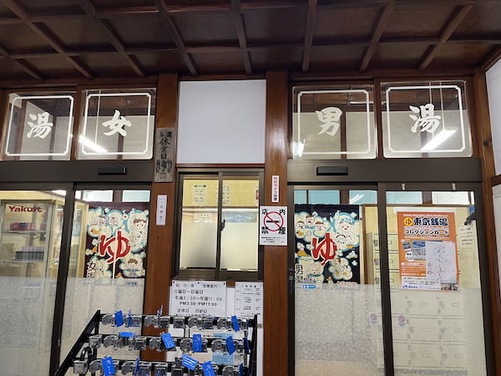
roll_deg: -0.9
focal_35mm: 26
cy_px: 188
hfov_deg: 67.3
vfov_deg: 53.1
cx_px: 250
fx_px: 376
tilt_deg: +8.0
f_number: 1.6
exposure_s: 1/50
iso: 250
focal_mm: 5.1
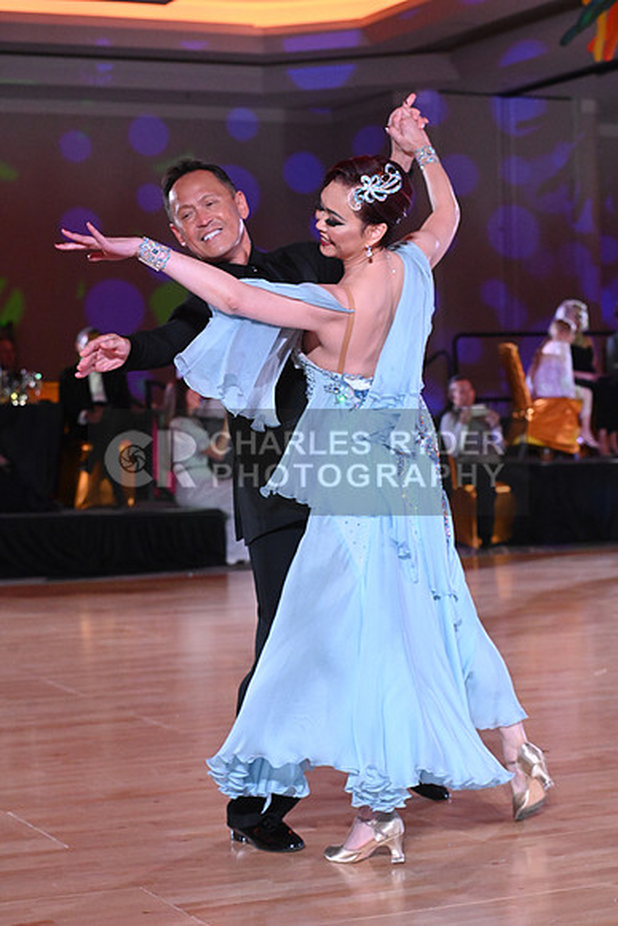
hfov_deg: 17.5
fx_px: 2007
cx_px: 309
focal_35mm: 78
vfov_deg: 26.0
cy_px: 463
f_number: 6.3
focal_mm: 78
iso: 6400
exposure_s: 1/400
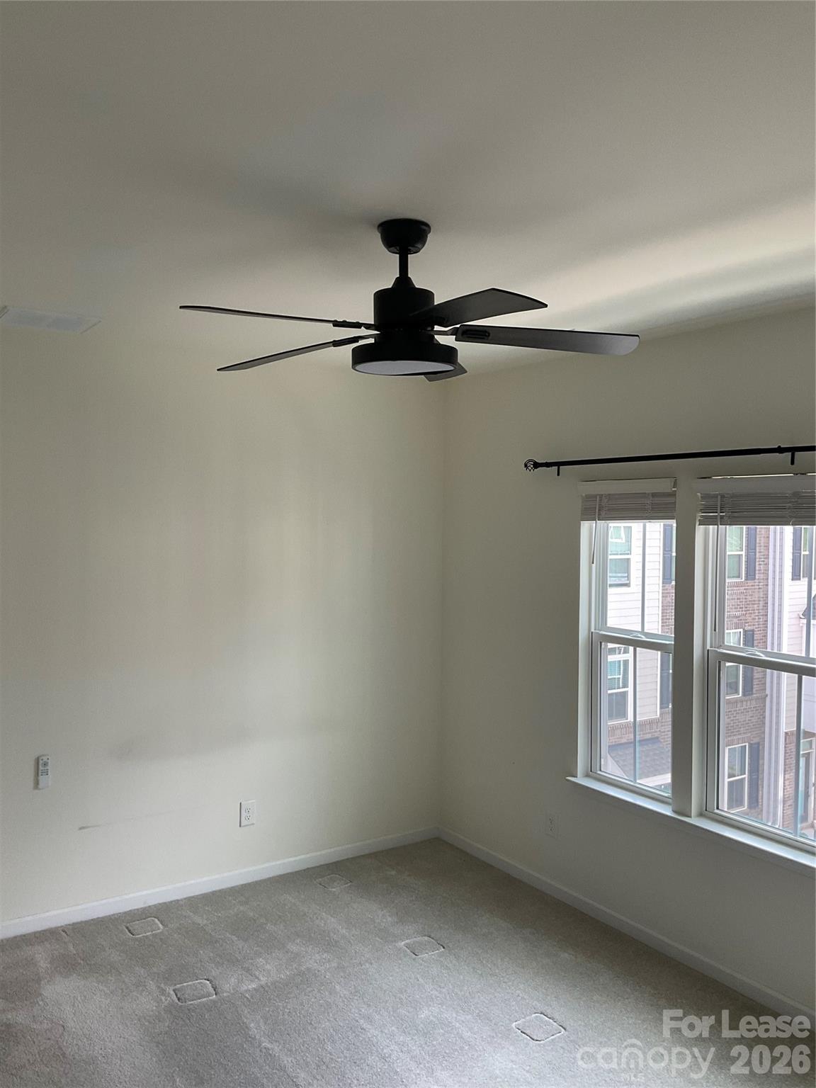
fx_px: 911
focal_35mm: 29
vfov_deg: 61.7
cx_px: 408
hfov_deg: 48.2
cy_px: 544
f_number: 1.8
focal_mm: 3
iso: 64
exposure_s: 1/120
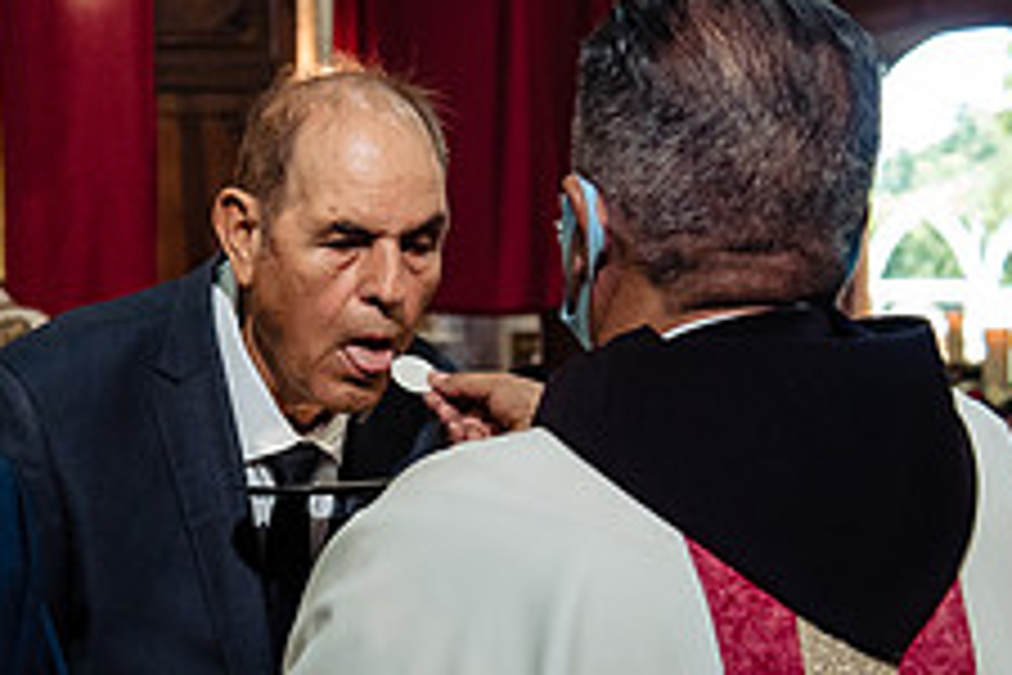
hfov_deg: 19.0
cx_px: 328
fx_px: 3008
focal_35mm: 107
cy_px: 322
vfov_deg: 12.8
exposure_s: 1/100
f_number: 5
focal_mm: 40
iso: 2000
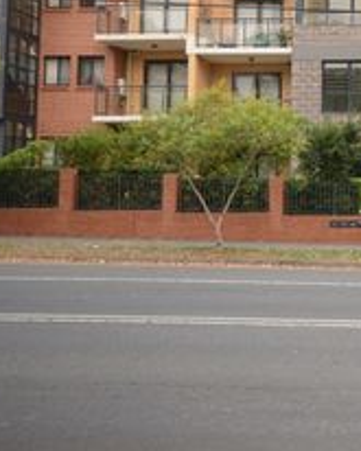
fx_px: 641
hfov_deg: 28.2
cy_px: 115
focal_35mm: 48
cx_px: 409
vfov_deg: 37.8
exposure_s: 1/160
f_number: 6.3
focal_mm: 15
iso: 800
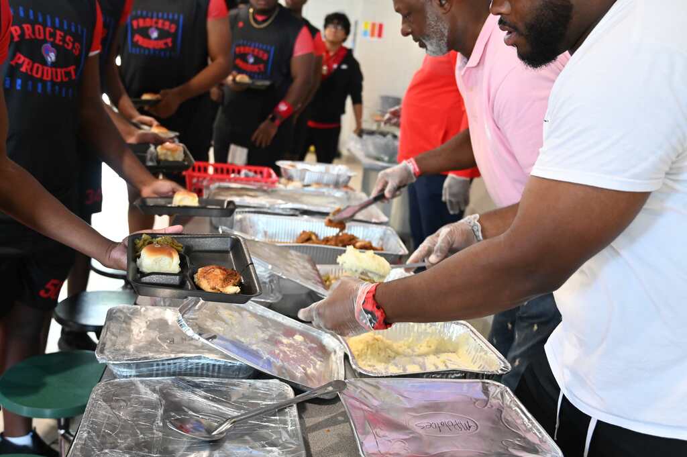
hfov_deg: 55.1
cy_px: 228
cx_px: 344
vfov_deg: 38.3
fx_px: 658
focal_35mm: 34
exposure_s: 1/125
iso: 2800
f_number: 4
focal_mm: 34.5
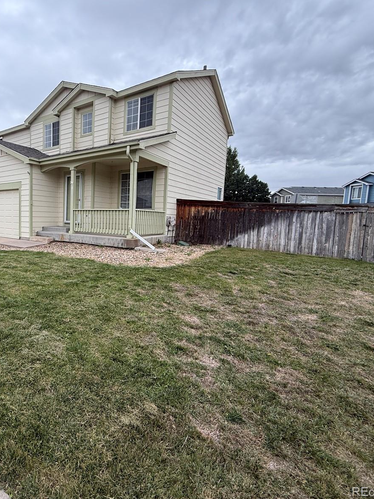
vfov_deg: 84.7
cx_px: 82
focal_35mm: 19
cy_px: 247
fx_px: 274
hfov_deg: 63.5
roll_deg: +1.1
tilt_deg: -2.8
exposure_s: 1/276
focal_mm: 2.22
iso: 50
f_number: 2.2
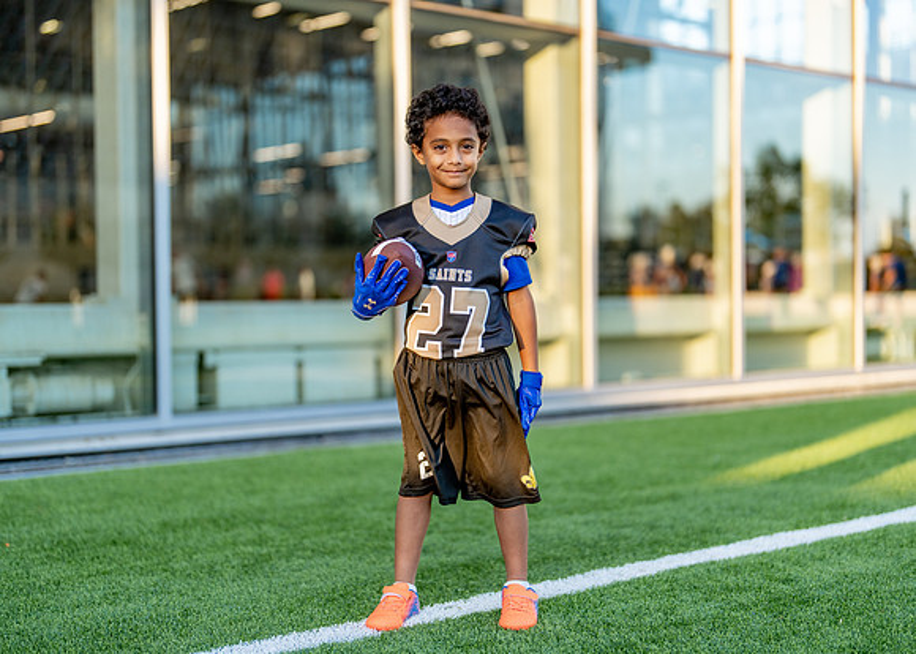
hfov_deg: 34.3
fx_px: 1483
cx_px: 468
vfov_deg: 24.9
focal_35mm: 57
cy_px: 339
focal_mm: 50
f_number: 1.2
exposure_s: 1/1600
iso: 200
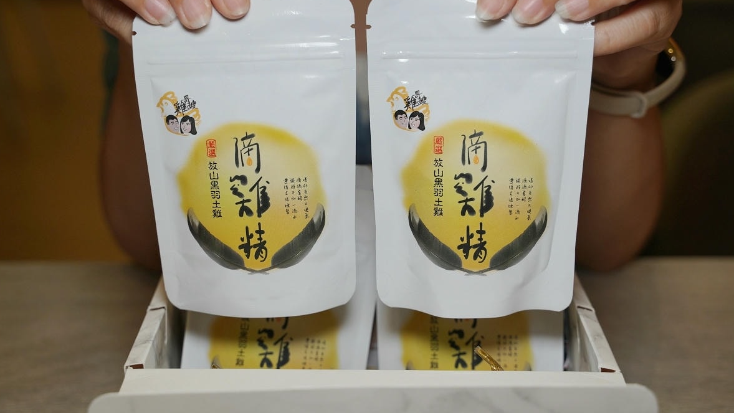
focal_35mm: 48
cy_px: 190
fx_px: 934
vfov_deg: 24.9
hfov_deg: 42.9
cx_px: 365
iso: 200
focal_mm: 45
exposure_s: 1/160
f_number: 4
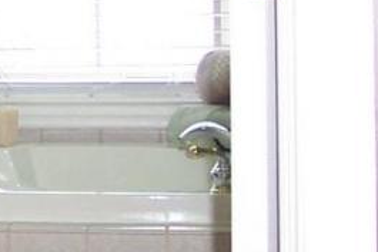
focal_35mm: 165
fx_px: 1733
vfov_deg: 8.3
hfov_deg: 11.4
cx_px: -330
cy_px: -19
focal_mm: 8
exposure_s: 1/60
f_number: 2.8
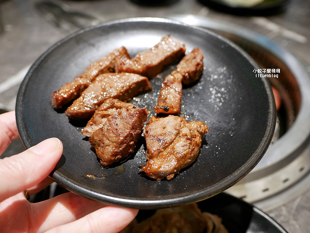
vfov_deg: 46.8
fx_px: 269
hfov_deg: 59.9
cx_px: 144
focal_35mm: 30
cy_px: 121
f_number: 2.5
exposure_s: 1/60
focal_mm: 14
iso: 400
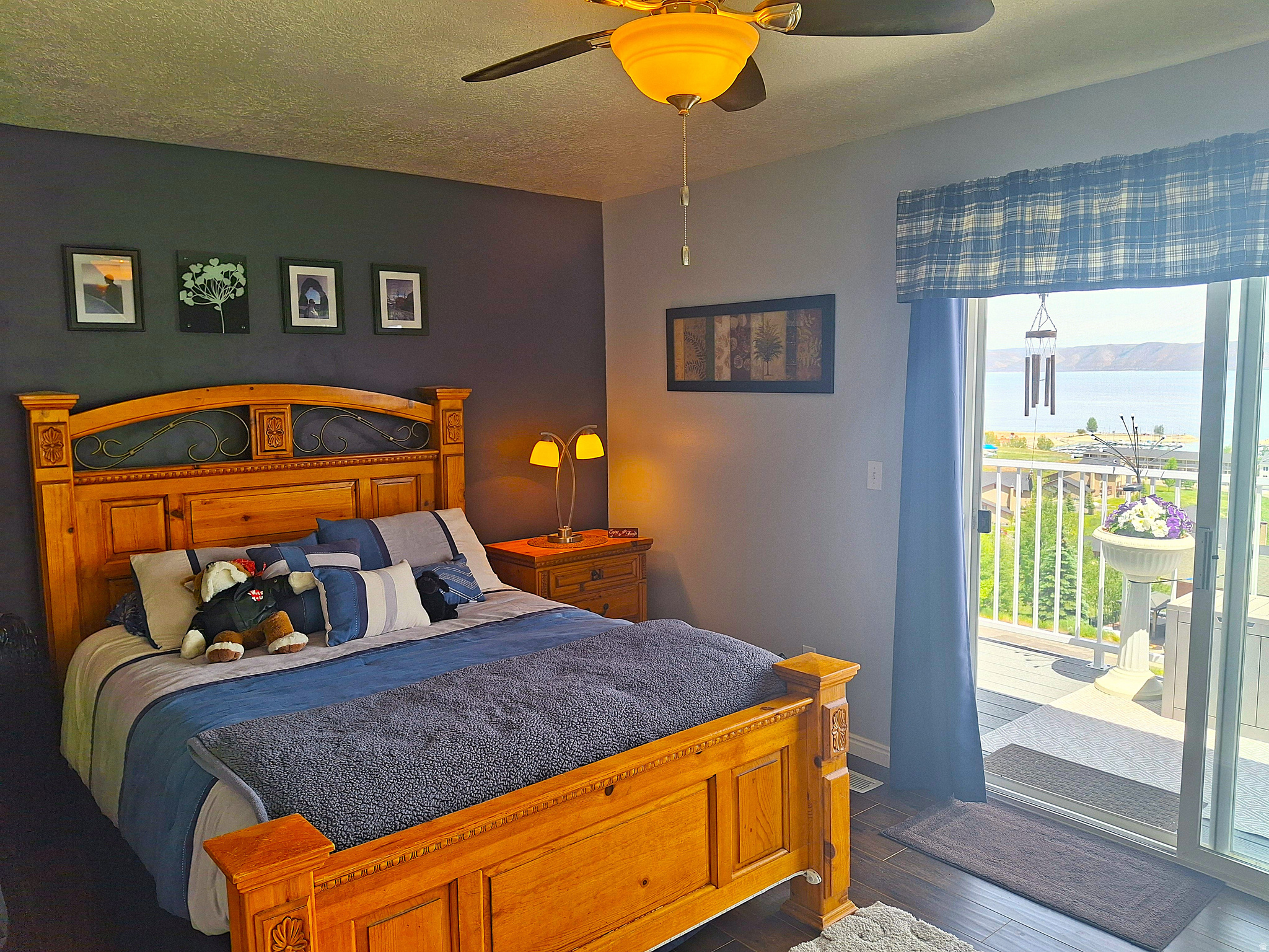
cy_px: 476
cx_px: 634
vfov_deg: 54.9
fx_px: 916
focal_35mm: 25
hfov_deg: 69.4
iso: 25
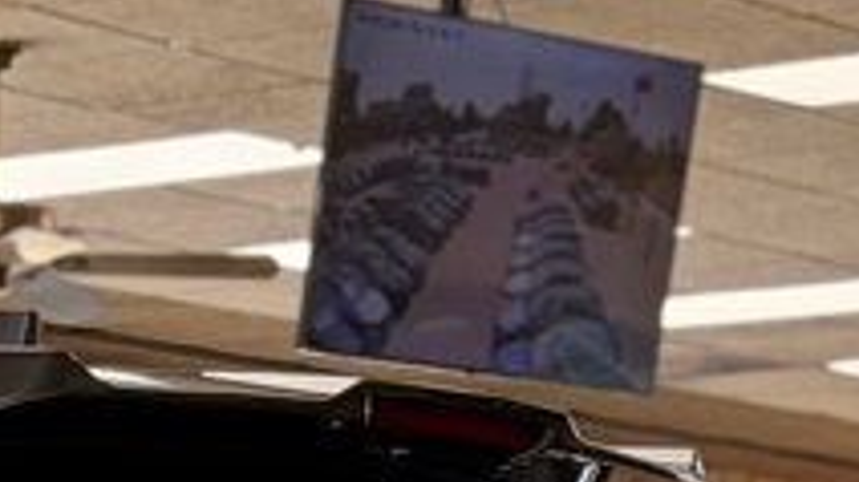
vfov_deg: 4.6
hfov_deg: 8.1
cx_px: -916
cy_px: 1357
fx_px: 5760
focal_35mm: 253
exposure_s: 1/196
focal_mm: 6.76
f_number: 1.78
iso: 100
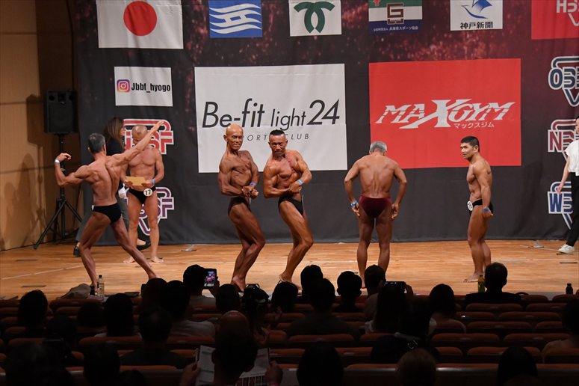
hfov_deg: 16.7
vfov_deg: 11.1
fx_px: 1977
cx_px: 290
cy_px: 193
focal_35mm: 123
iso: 6400
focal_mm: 82
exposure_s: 1/400
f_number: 5.6
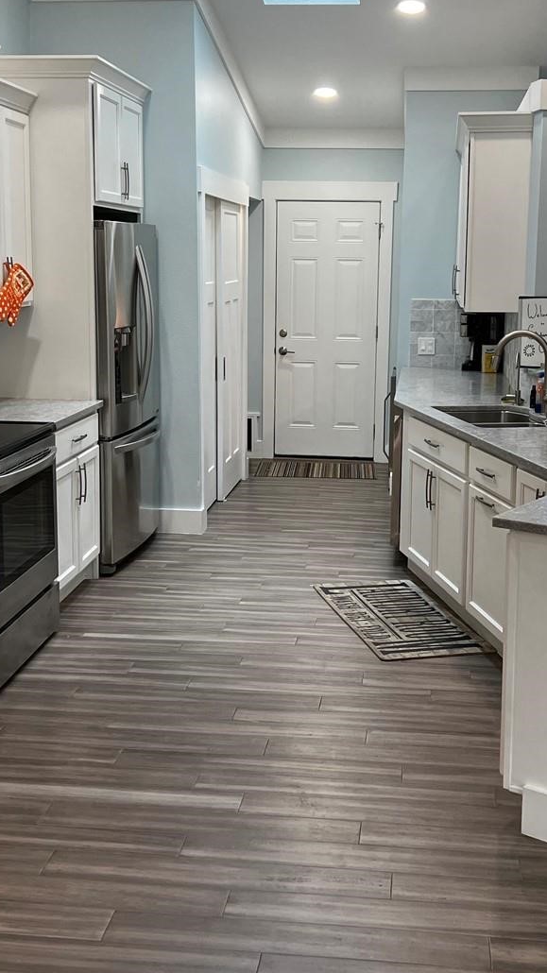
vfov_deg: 46.3
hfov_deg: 27.1
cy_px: 421
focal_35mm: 44
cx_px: 295
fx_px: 1135
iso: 80
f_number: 1.5
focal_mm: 5.7
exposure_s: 1/60
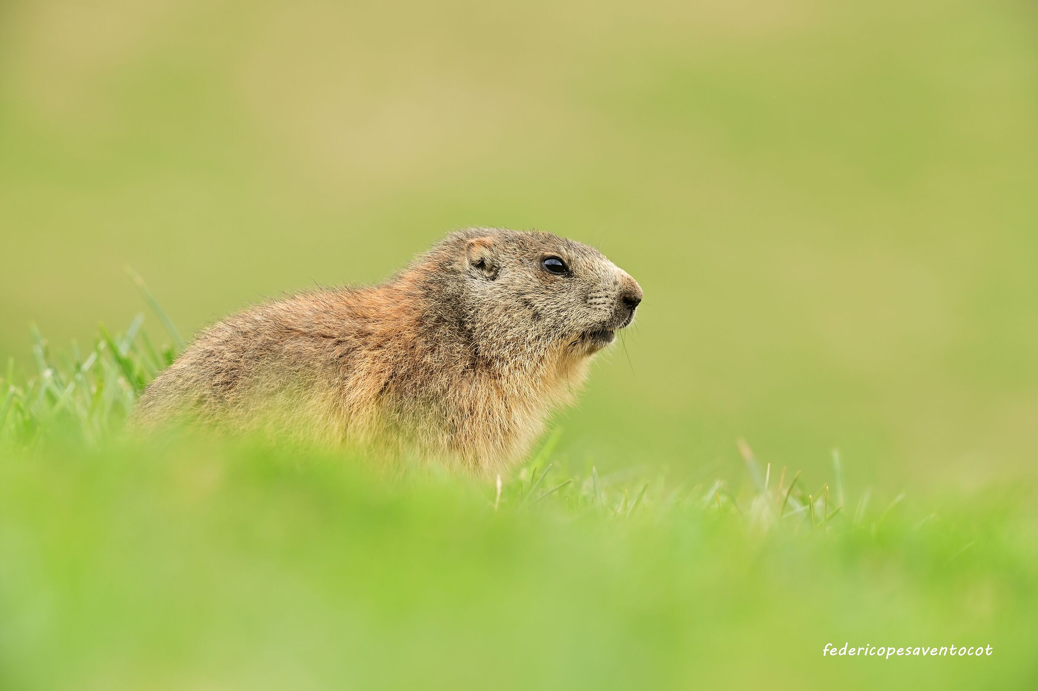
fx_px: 12102
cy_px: 346
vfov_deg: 3.3
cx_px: 519
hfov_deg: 4.9
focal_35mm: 420
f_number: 8
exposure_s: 1/800
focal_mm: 420
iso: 640
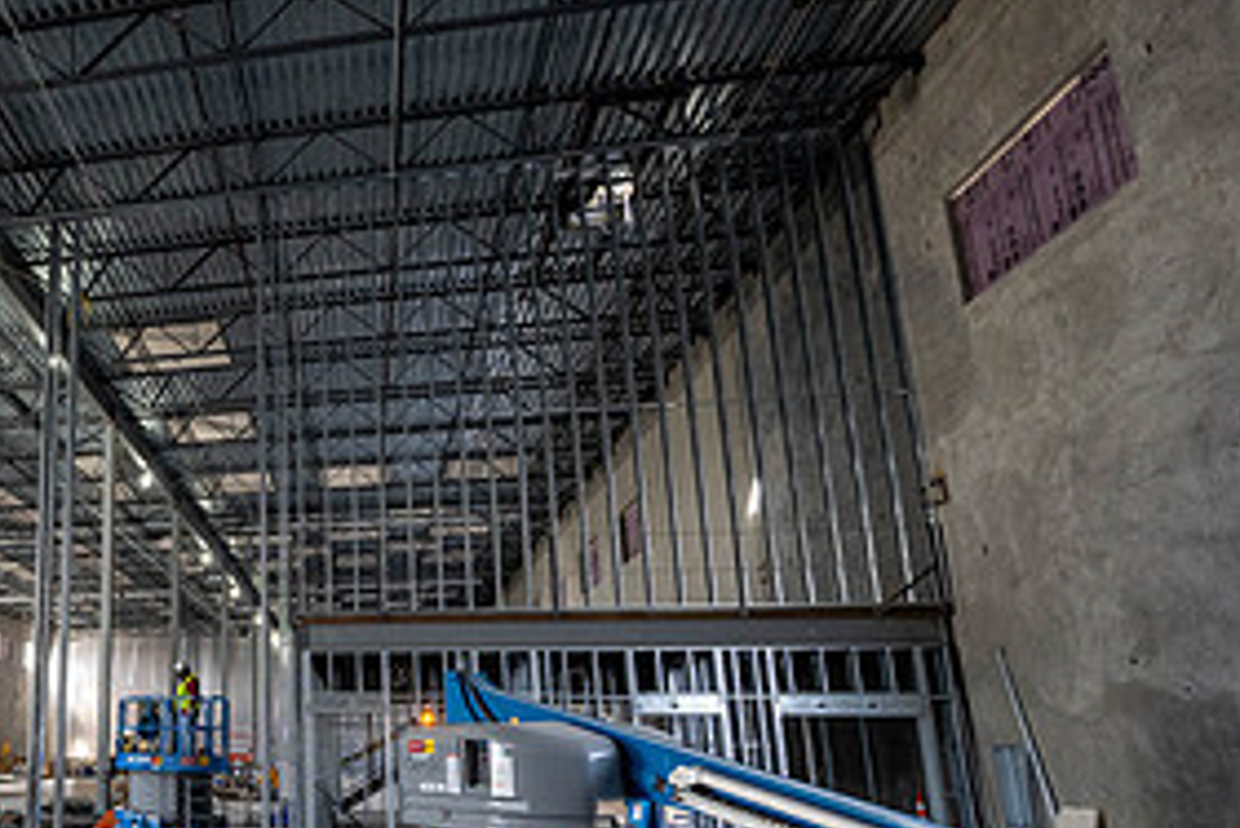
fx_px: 999
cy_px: 511
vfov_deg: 44.7
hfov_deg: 56.7
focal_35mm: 29
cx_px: 173
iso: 1600
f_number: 5
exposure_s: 1/200
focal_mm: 14
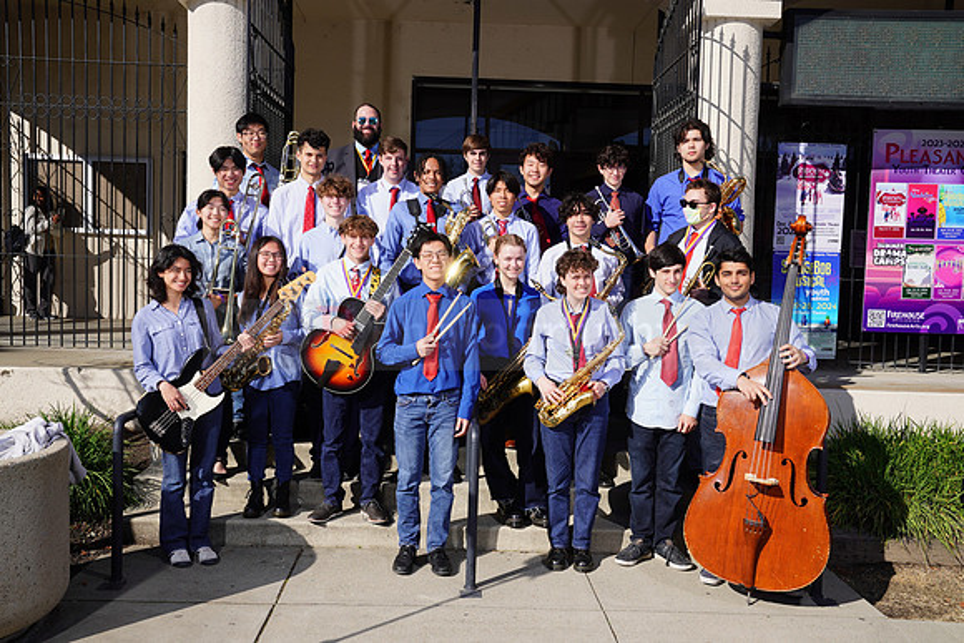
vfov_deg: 38.9
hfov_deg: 55.8
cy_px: 322
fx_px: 911
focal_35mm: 34
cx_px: 482
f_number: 10
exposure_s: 1/250
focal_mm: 34
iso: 100
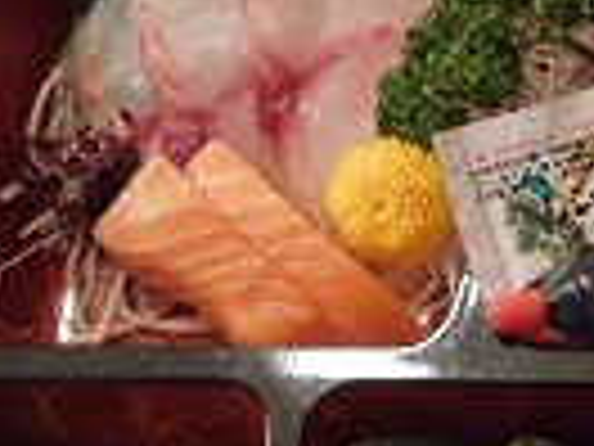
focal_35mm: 87
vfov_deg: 16.6
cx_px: 709
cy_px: 437
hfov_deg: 21.0
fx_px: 1493
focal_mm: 4.5
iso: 800
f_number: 3.4
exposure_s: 1/6
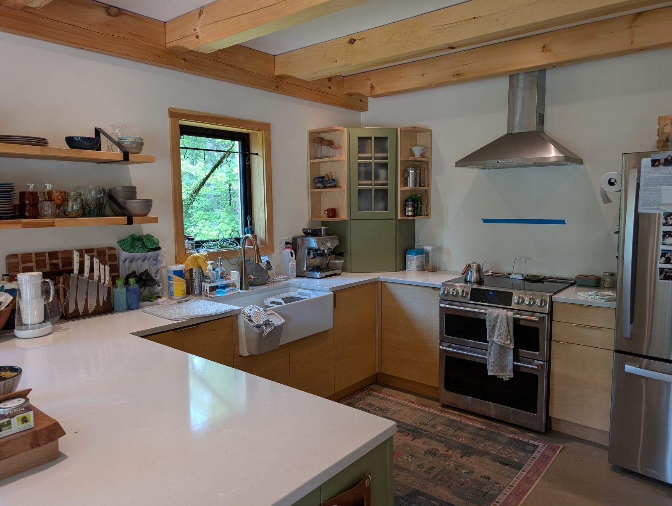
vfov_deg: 56.9
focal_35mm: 24
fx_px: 467
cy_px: 253
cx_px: 336
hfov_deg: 71.5
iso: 77
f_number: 1.68
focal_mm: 6.9
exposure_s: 1/24
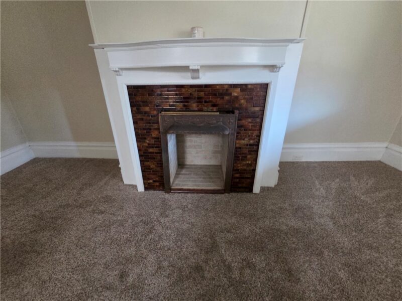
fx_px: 151
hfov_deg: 106.2
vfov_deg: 89.9
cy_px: 150
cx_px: 201
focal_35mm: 13
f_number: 2.2
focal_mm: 2.2
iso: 1000
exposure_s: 1/60
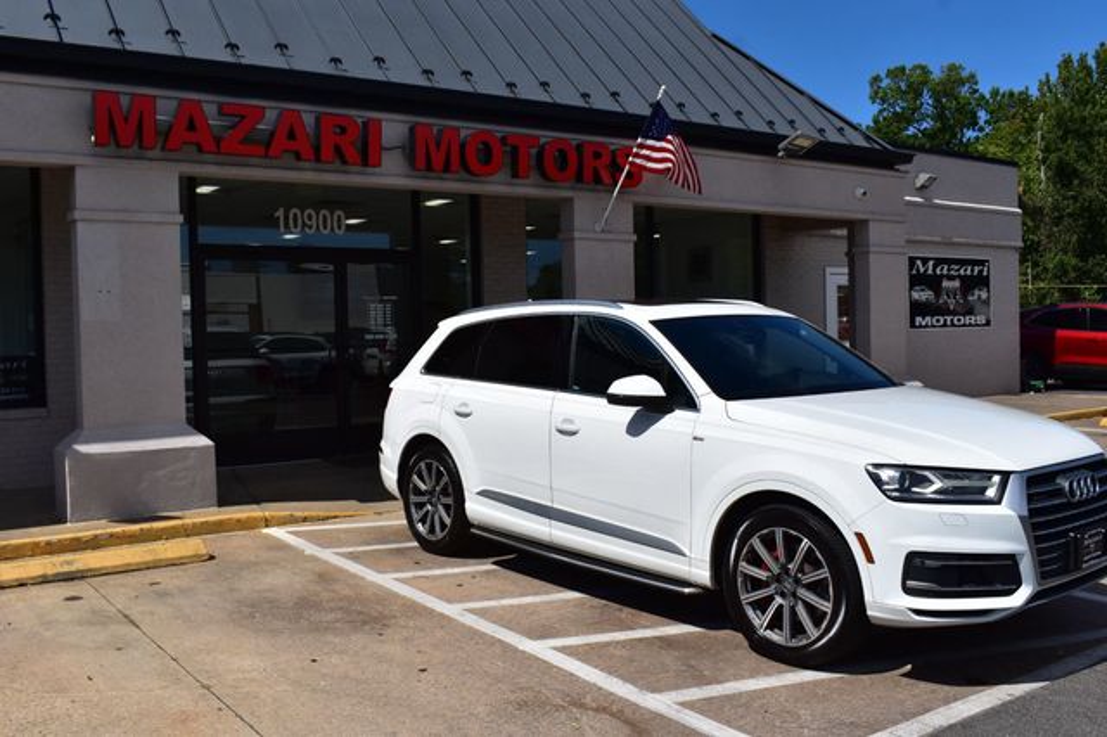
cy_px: 368
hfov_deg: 55.1
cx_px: 554
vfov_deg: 38.3
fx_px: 1060
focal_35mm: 34
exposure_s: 1/640
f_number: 11
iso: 200
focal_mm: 23
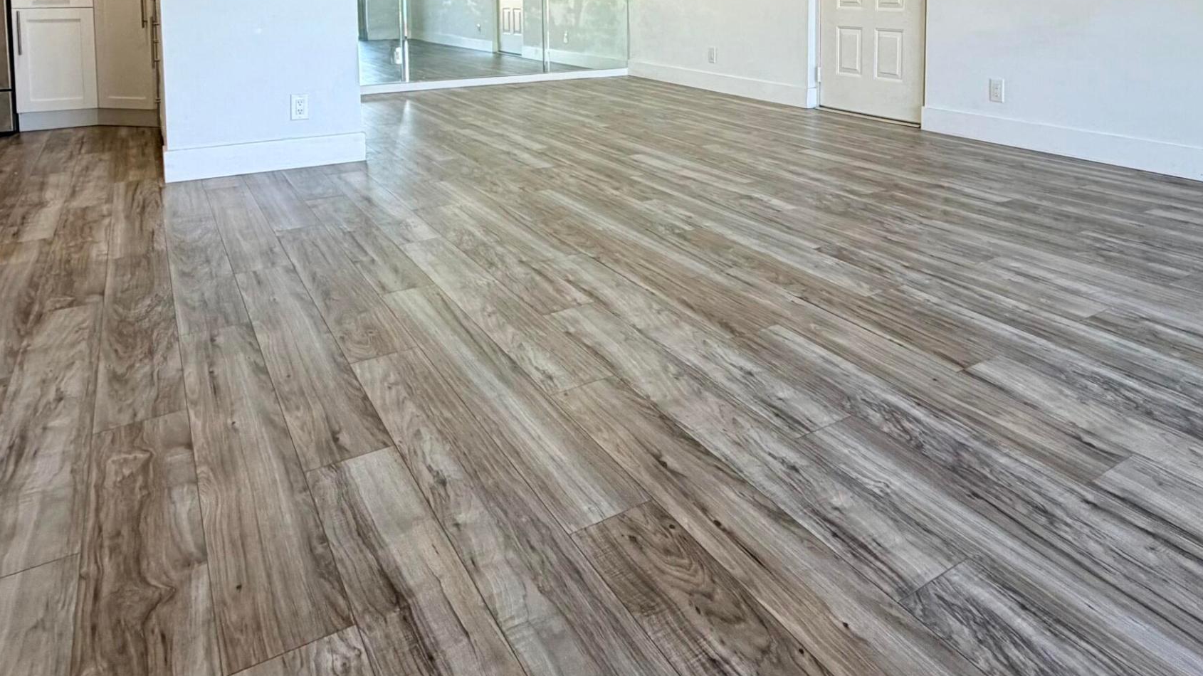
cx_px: 702
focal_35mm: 26
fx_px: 829
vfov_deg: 40.3
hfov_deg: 71.4
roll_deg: +0.5
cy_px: 41
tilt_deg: -3.9
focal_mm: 2.22
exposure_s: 1/120
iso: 200
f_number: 2.2
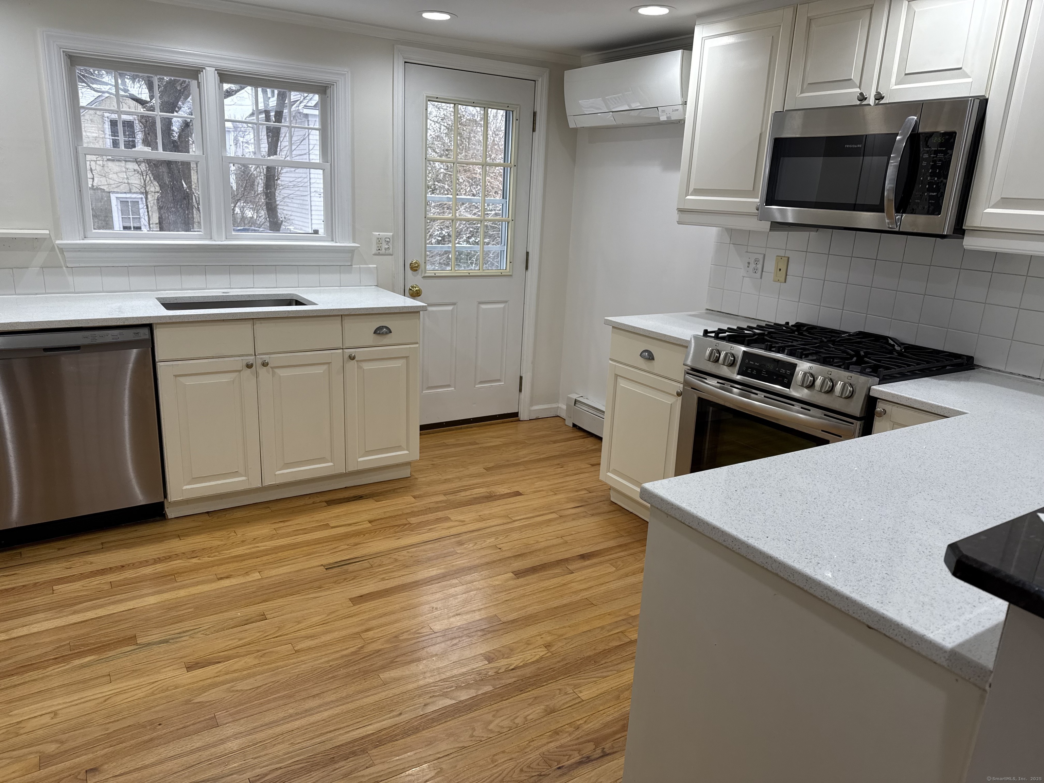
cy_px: 392
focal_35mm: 24
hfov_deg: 71.6
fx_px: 724
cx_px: 522
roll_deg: -2.4
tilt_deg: -14.4
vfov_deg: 56.8
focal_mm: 6.76
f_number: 1.78
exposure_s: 1/120
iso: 80
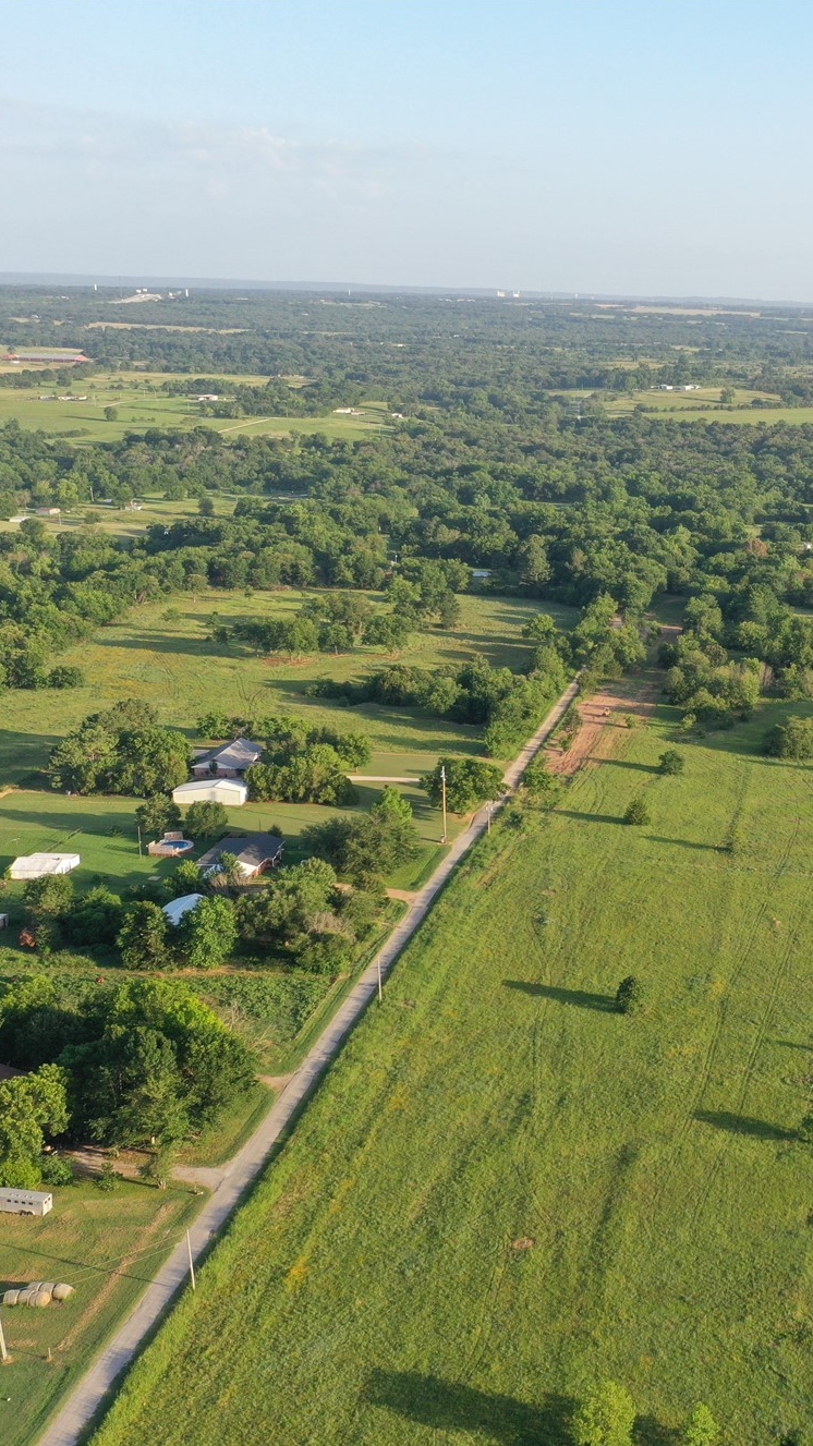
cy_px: 736
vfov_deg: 45.5
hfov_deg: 24.9
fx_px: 1725
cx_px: 870
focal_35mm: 45
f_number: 4.5
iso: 100
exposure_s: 1/240
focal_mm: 10.26
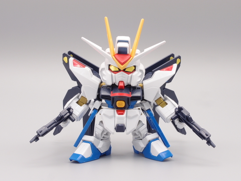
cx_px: 120
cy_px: 90
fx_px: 453
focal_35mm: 65
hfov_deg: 29.8
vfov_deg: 22.6
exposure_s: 1/8
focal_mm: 14.05
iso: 100
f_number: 8
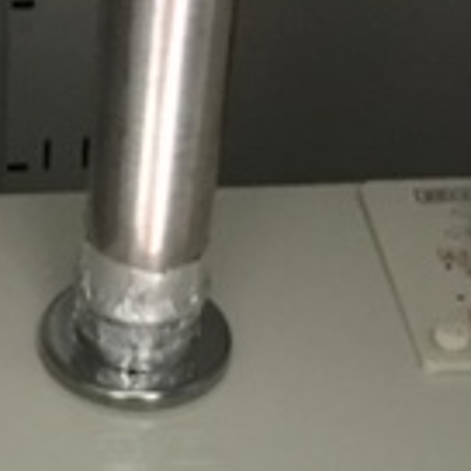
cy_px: 672
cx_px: 90
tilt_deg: -47.6
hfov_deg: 13.5
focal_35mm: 129
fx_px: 1986
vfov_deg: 12.9
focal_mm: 3.3
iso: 200
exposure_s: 1/30
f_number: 2.4
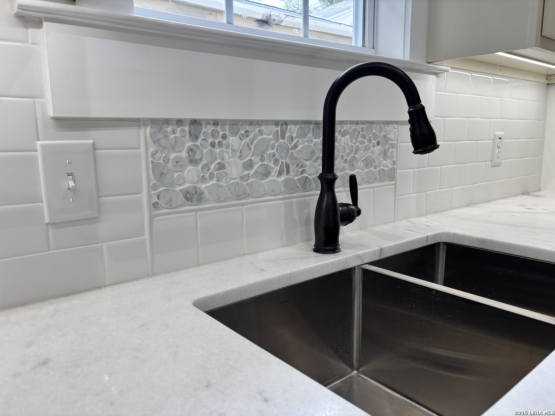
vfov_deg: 53.1
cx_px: 278
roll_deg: +0.2
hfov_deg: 67.3
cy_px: 208
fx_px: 417
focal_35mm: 26
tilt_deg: -9.5
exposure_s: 1/111
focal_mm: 5.96
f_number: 1.6
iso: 64
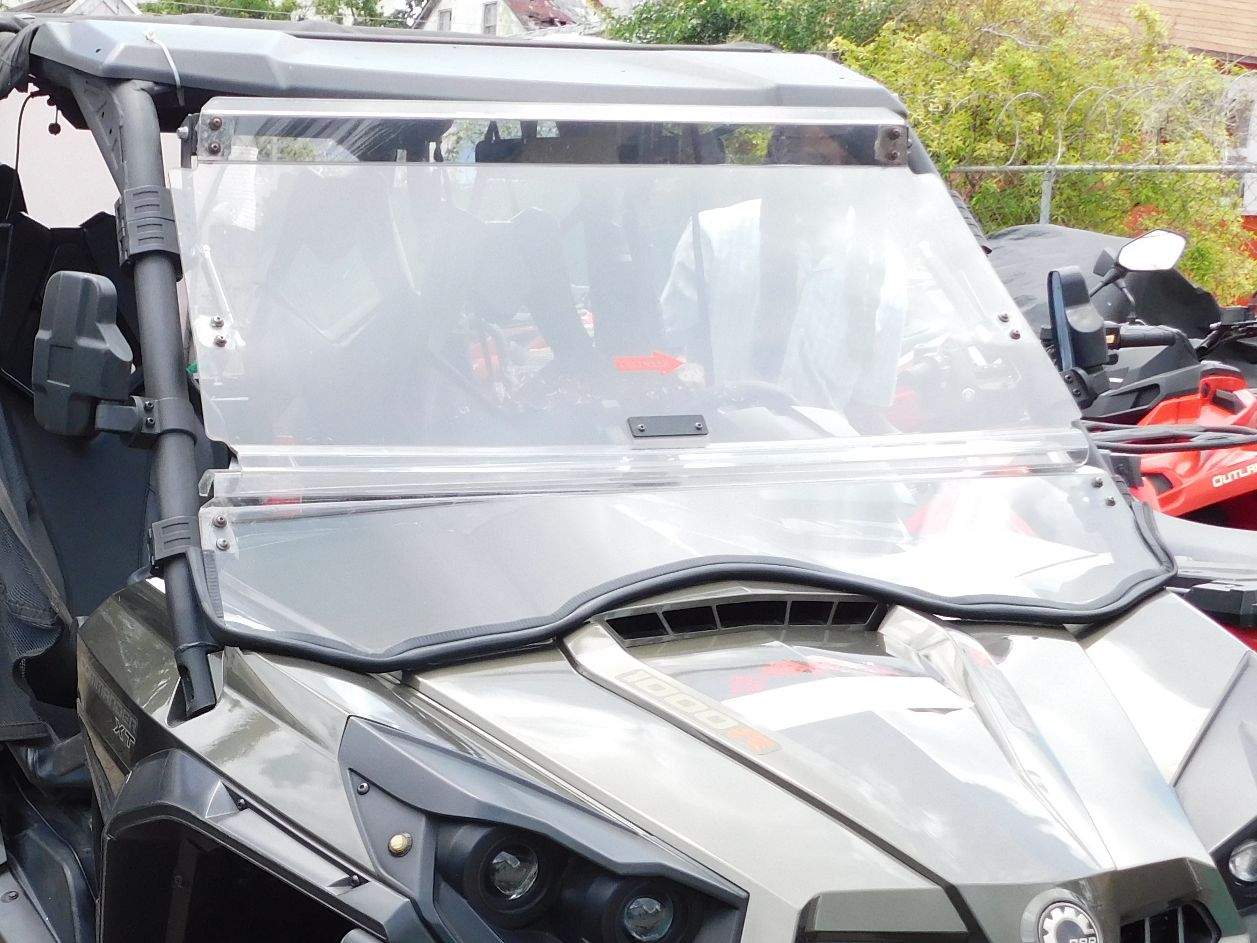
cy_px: 730
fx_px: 2142
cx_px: 162
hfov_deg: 31.4
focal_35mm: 59
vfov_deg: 24.5
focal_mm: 5.3
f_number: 3.2
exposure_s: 1/320
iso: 125
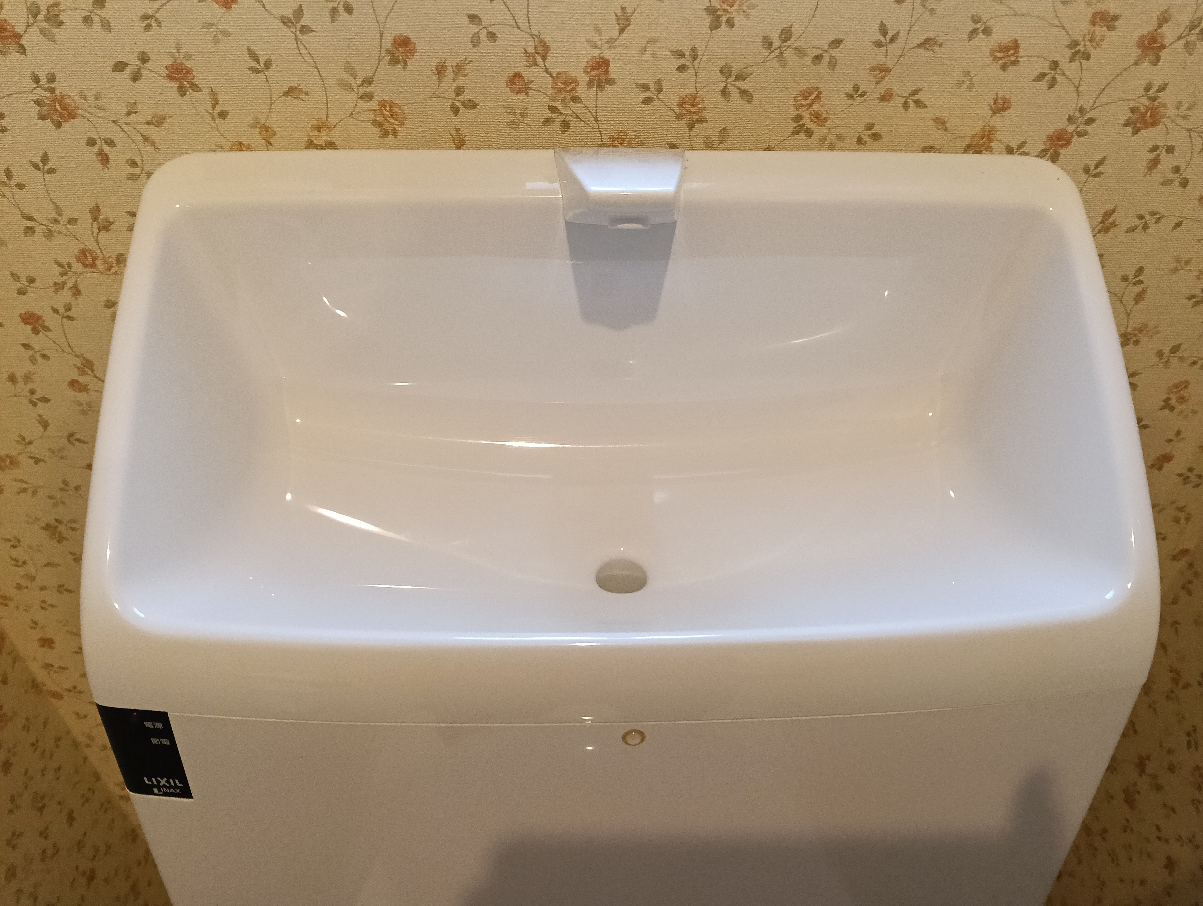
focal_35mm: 27
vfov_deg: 51.5
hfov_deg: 65.2
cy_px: 453
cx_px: 602
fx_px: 940
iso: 400
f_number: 1.8
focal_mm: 3.98
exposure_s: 1/30
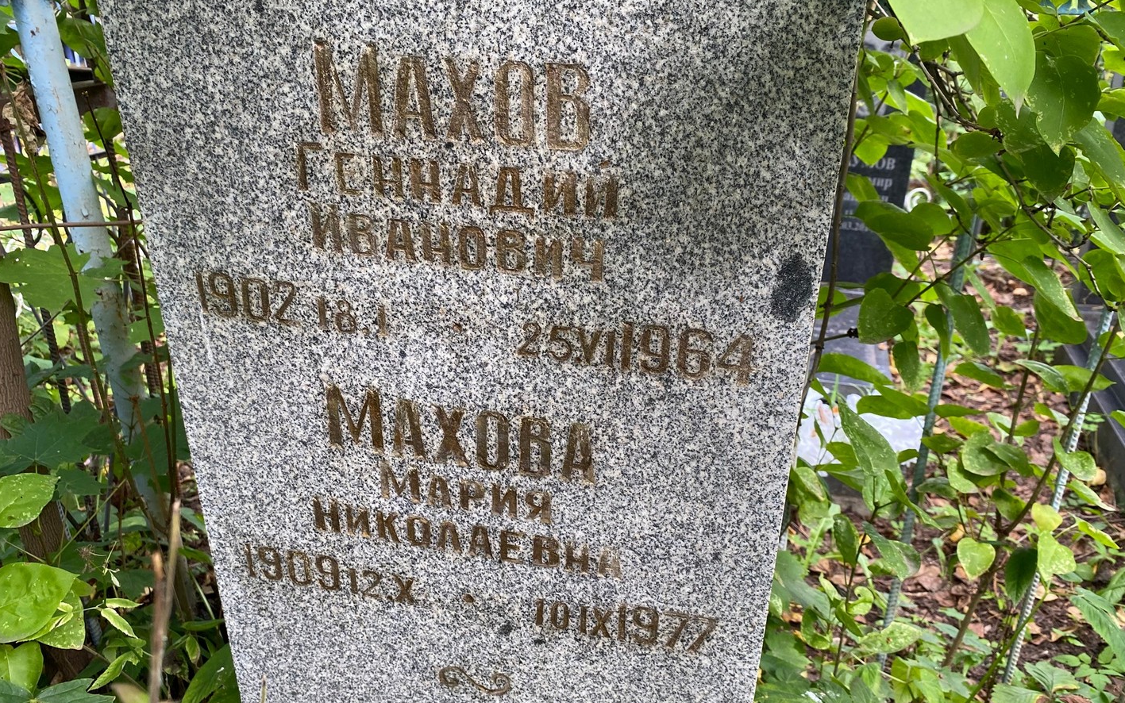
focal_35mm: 28
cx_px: 567
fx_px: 859
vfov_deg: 44.5
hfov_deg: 66.5
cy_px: 387
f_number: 1.8
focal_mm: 4.25
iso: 64
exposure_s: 1/122
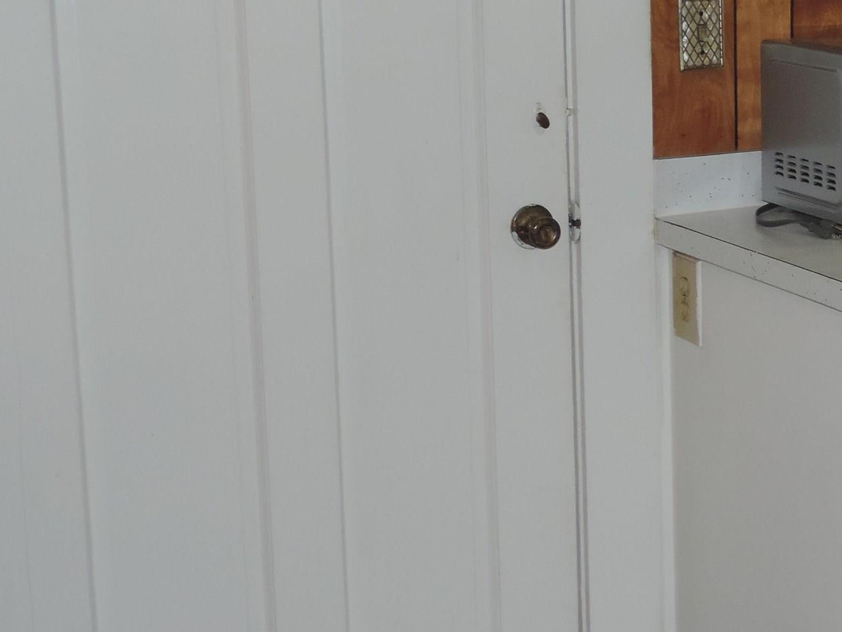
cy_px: 171
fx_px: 1776
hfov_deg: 24.2
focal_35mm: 73
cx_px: 1010
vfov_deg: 20.0
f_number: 3.1
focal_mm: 5.3
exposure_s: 1/30
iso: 200
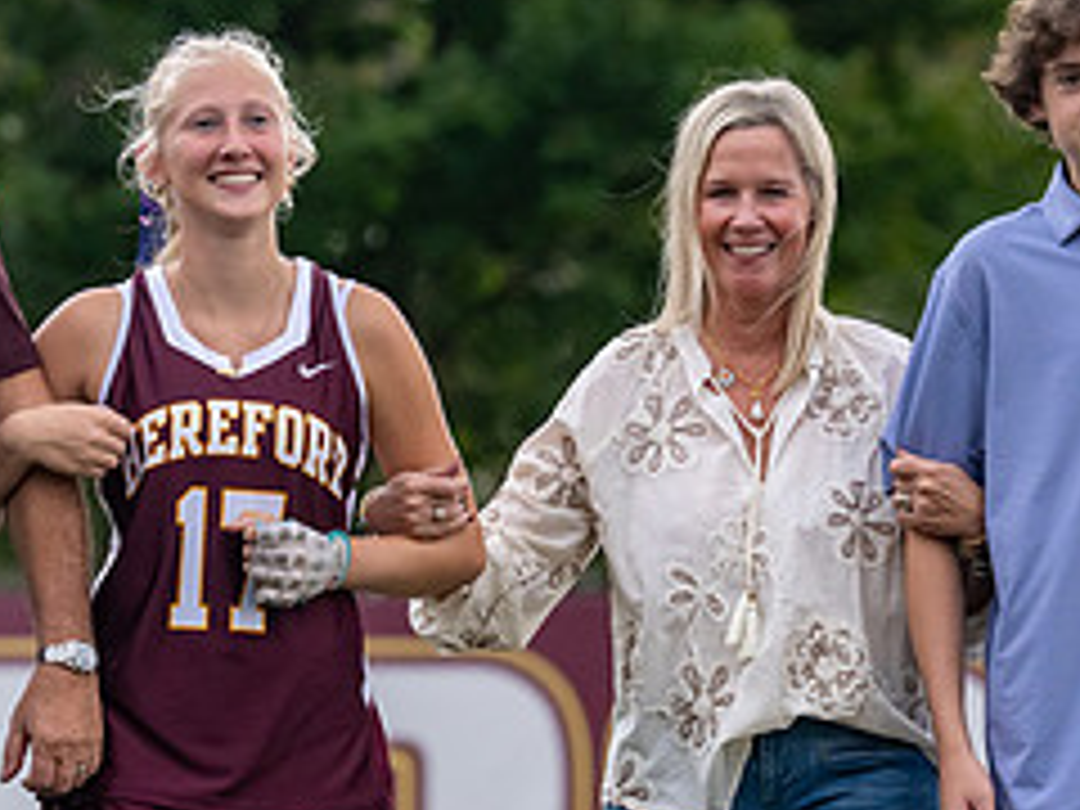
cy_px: 673
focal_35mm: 583
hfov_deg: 3.4
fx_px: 18189
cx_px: 334
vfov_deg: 2.6
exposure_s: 1/640
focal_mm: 190
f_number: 4.5
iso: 1100
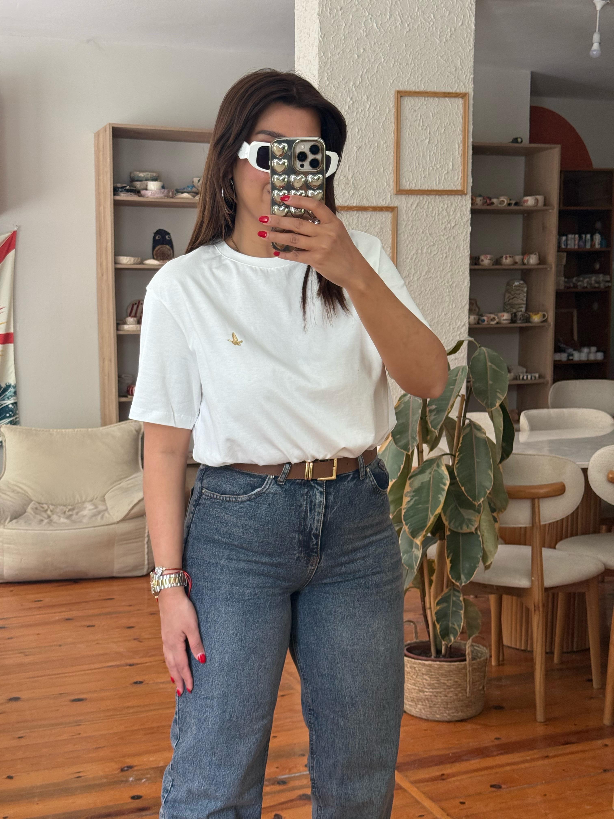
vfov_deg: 39.7
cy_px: 410
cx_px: 307
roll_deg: -0.2
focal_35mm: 48
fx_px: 1135
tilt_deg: -19.7
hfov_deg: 30.3
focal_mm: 6.76
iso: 125
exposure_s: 1/167
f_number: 1.78
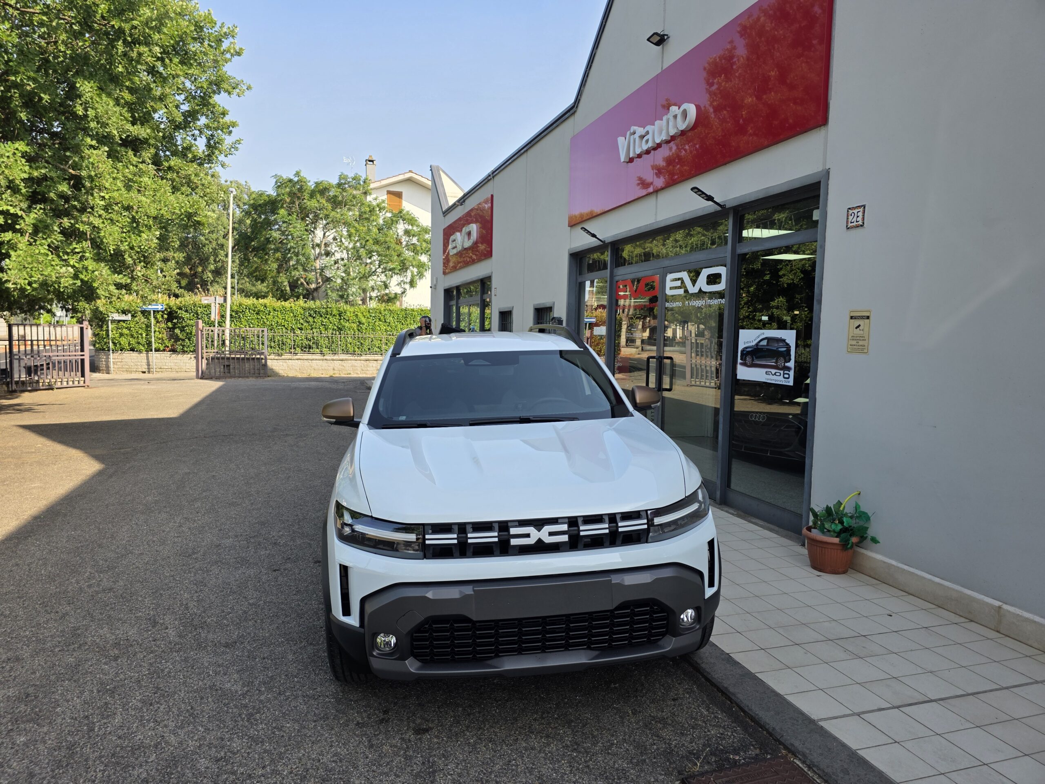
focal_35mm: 23
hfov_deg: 73.9
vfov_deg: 58.9
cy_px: 392
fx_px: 694
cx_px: 522
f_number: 1.7
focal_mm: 6.3
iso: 80
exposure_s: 1/1967
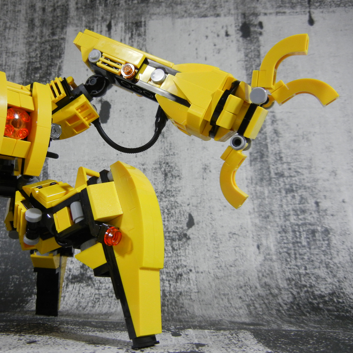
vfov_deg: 46.0
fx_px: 415
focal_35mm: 36
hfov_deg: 45.4
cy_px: 175
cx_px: 122
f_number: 3.5
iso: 400
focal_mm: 5.4
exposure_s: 1/59.7
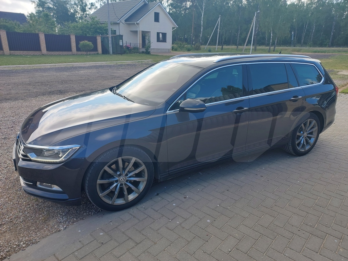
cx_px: 174
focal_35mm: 28
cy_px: 130
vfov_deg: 49.7
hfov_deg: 63.4
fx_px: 281
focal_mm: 5.32
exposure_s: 1/218
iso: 20
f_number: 1.8
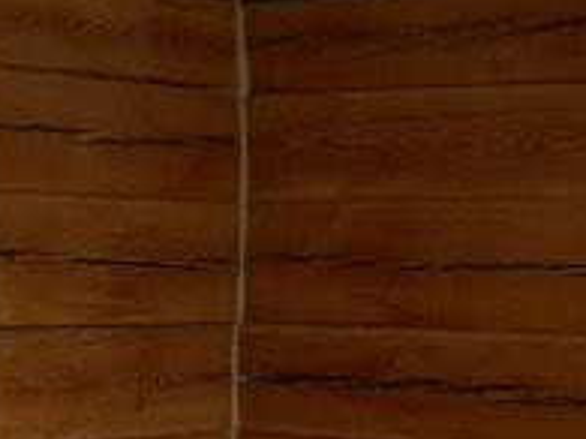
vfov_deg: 11.3
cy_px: 710
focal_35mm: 125
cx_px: 63
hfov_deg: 15.6
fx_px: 2115
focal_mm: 7.8
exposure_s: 1/30
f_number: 2.8
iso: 50
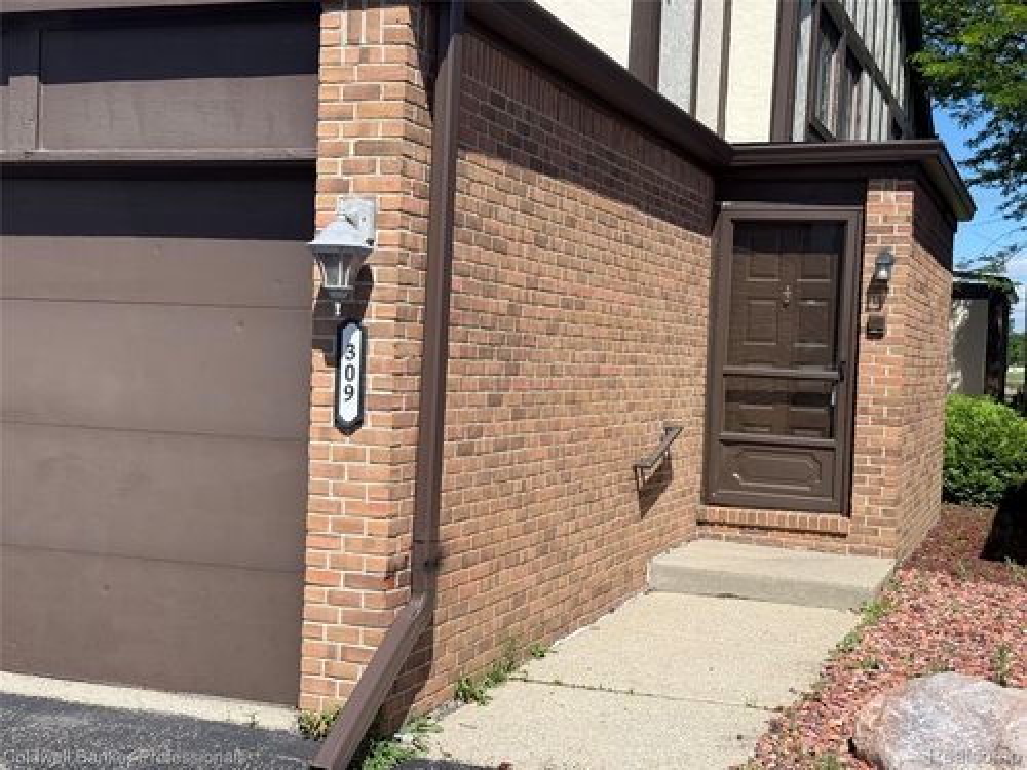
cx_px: 514
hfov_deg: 39.7
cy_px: 385
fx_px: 1424
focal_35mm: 48
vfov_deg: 30.3
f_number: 1.78
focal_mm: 6.76
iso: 64
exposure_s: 1/4587
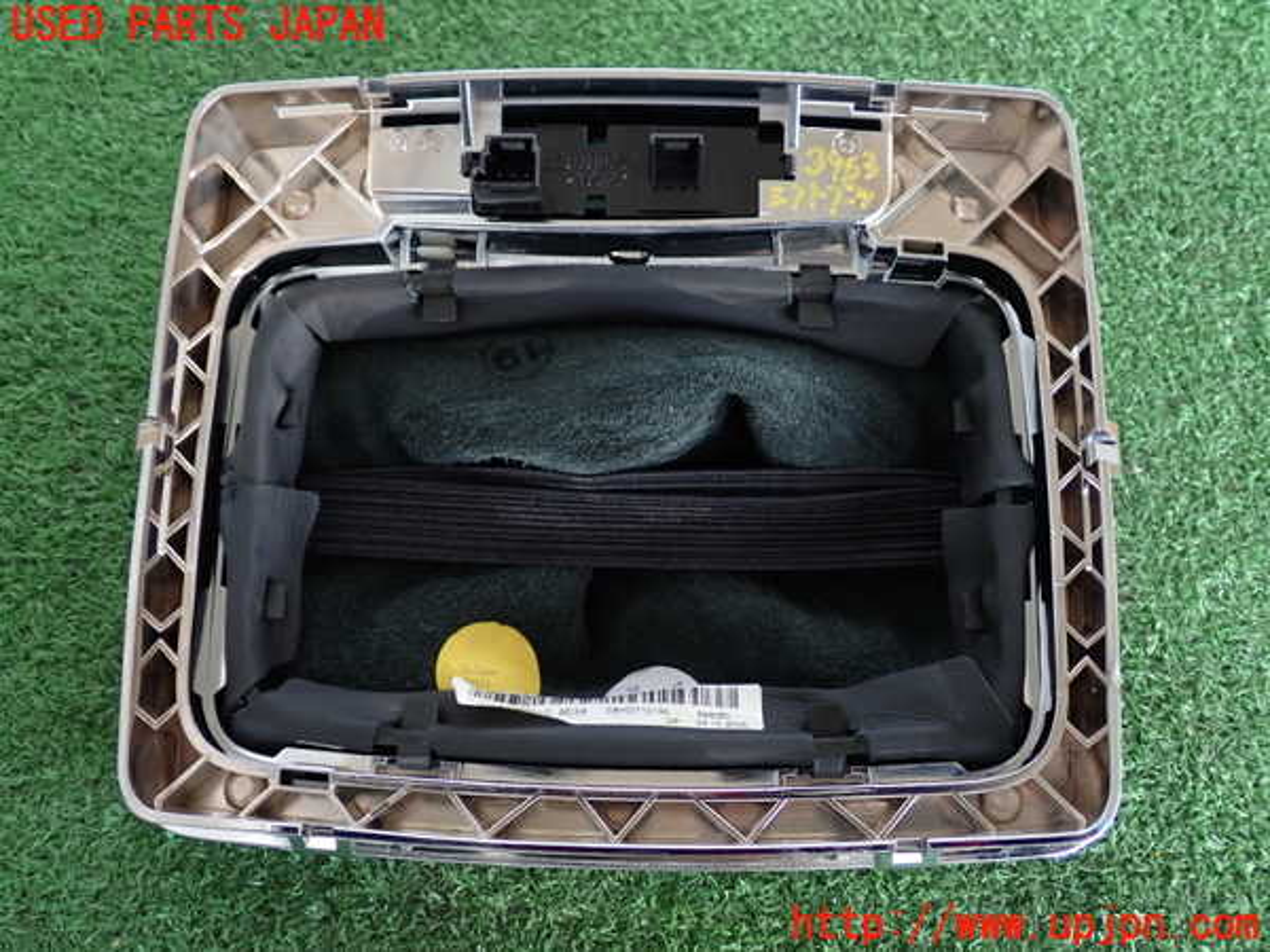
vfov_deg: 39.7
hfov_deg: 51.4
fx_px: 1321
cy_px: 476
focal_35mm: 36
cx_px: 635
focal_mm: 6.37
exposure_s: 1/40
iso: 200
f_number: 2.5
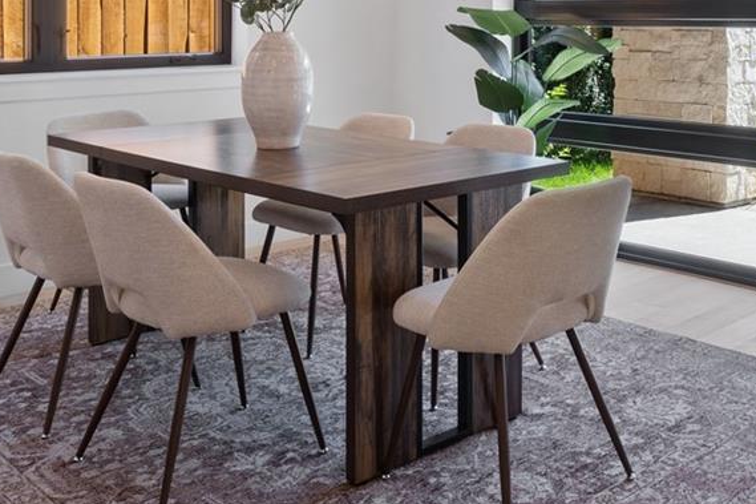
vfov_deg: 27.0
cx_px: 553
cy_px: 5
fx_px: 992
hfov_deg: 40.7
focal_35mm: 47
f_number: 8
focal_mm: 11.2
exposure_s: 1/8
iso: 160
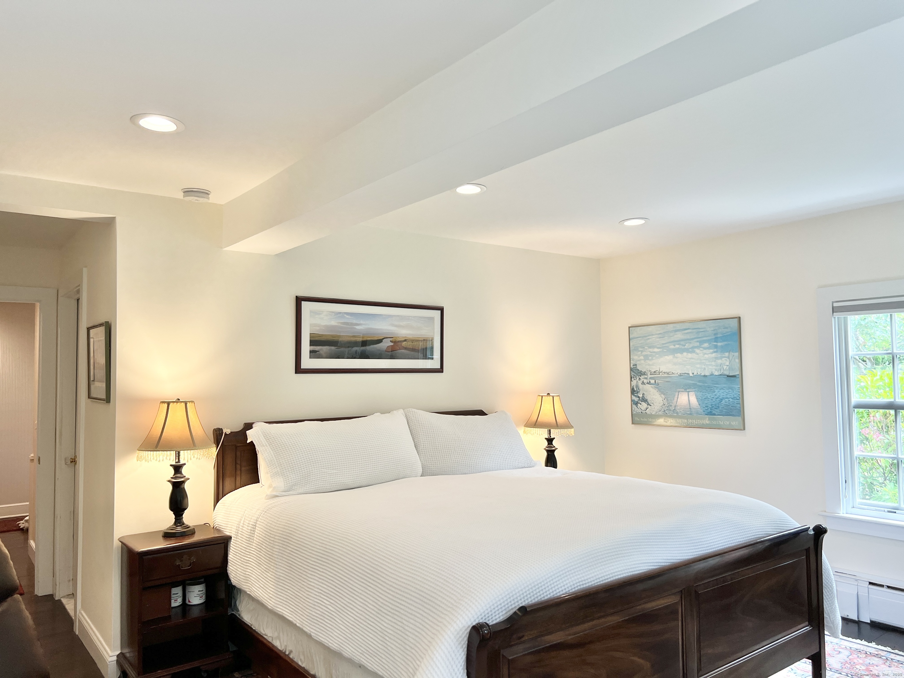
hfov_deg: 67.3
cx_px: 452
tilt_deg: +4.5
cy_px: 339
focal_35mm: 26
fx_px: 679
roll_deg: +0.2
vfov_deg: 53.1
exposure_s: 1/120
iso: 100
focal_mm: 5.7
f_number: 1.5
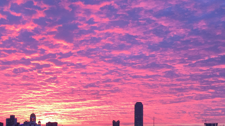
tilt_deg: +2.2
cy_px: 123
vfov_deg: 23.9
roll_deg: +0.0
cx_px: 79
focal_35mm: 48
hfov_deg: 42.4
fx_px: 286
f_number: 2.2
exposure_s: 1/33
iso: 40
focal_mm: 4.15
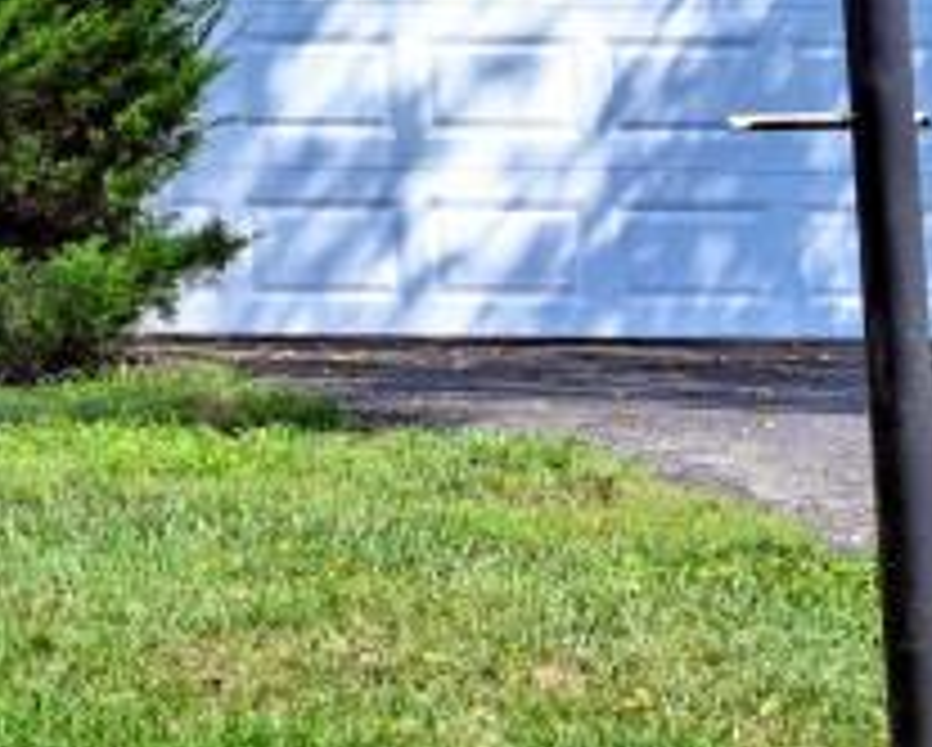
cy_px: -490
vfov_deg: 7.4
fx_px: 5632
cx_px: -1414
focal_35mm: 204
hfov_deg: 8.5
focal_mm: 30
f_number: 6.3
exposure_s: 1/250
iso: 100
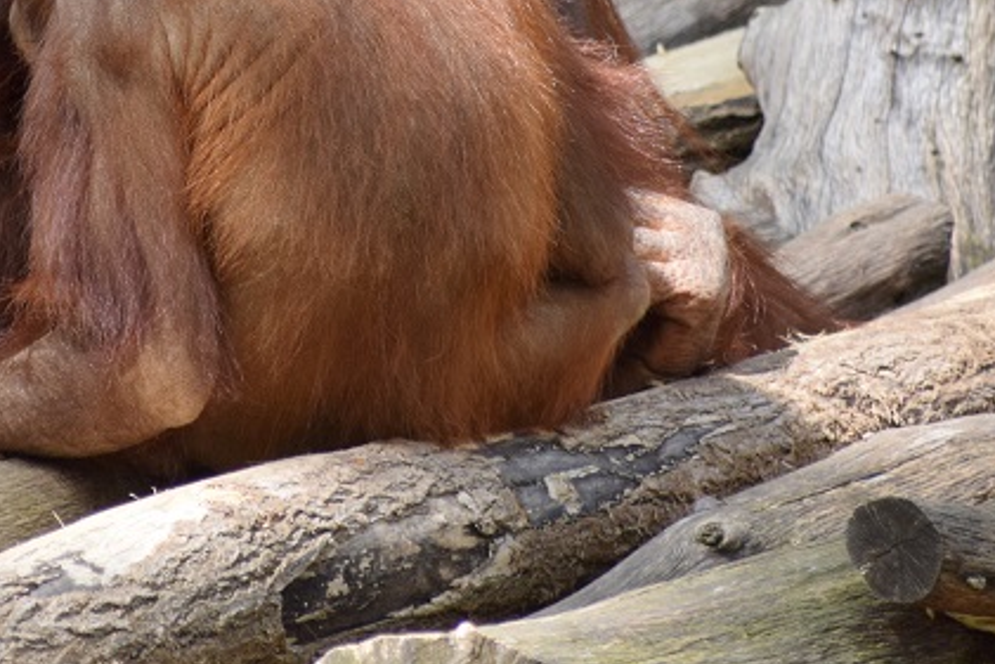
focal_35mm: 712
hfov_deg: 2.9
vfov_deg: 1.9
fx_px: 19685
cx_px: 109
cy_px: -116
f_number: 6.3
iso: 560
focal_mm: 200
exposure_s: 1/250
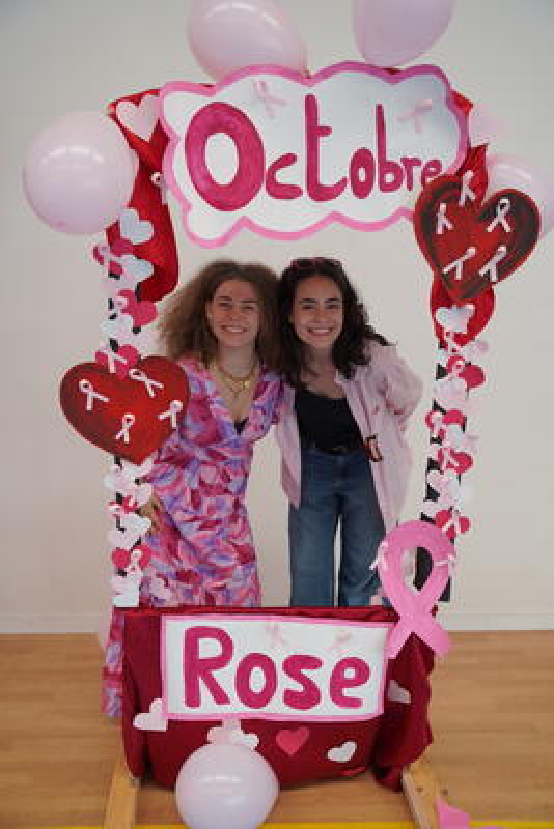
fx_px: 876
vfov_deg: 50.7
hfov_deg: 35.1
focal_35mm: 38
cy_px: 414
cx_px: 277
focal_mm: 38
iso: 320
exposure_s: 1/160
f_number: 4
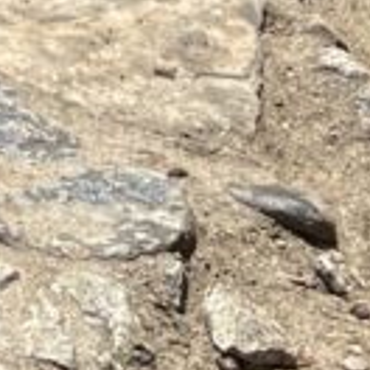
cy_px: -987
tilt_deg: -8.1
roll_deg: -2.6
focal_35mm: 209
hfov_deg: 7.8
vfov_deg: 6.9
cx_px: -502
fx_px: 2527
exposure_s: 1/2755
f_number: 1.6
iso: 50
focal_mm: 5.1
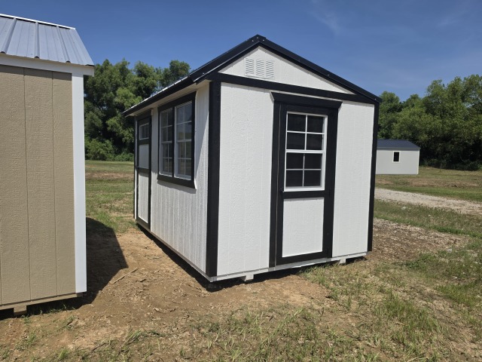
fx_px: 320
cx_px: 241
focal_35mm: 23
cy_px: 181
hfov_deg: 73.9
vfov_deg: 58.9
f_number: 1.4
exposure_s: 1/7939
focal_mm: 6.5
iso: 40
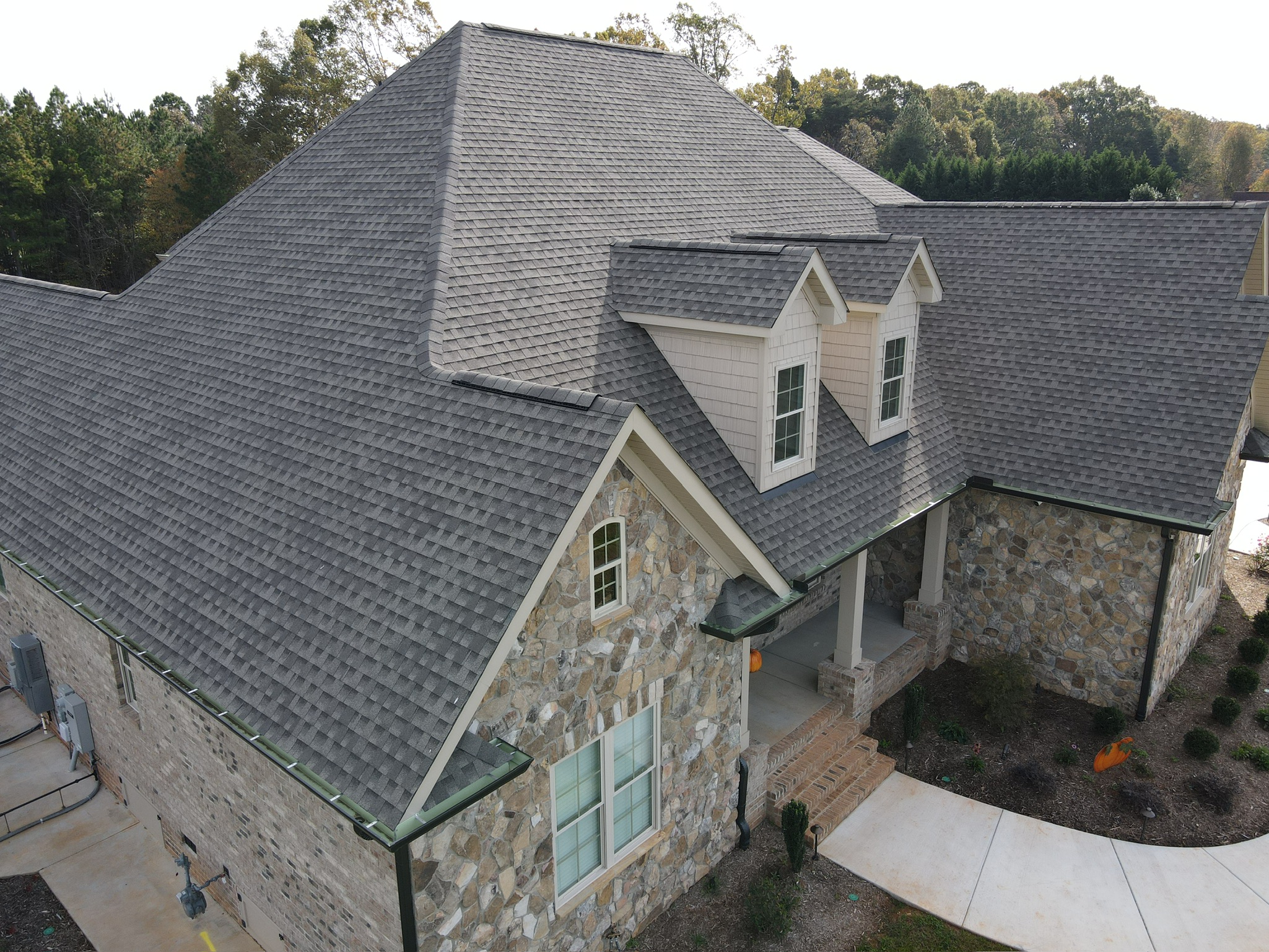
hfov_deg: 71.6
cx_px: 634
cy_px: 476
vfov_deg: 56.8
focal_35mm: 24
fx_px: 880
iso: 110
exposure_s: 1/240
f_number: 2.8
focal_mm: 4.5
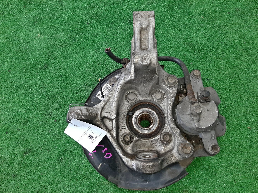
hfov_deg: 67.3
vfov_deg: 53.1
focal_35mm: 26
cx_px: 129
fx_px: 194
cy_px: 96
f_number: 1.7
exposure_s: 1/50
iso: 128
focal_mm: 3.93
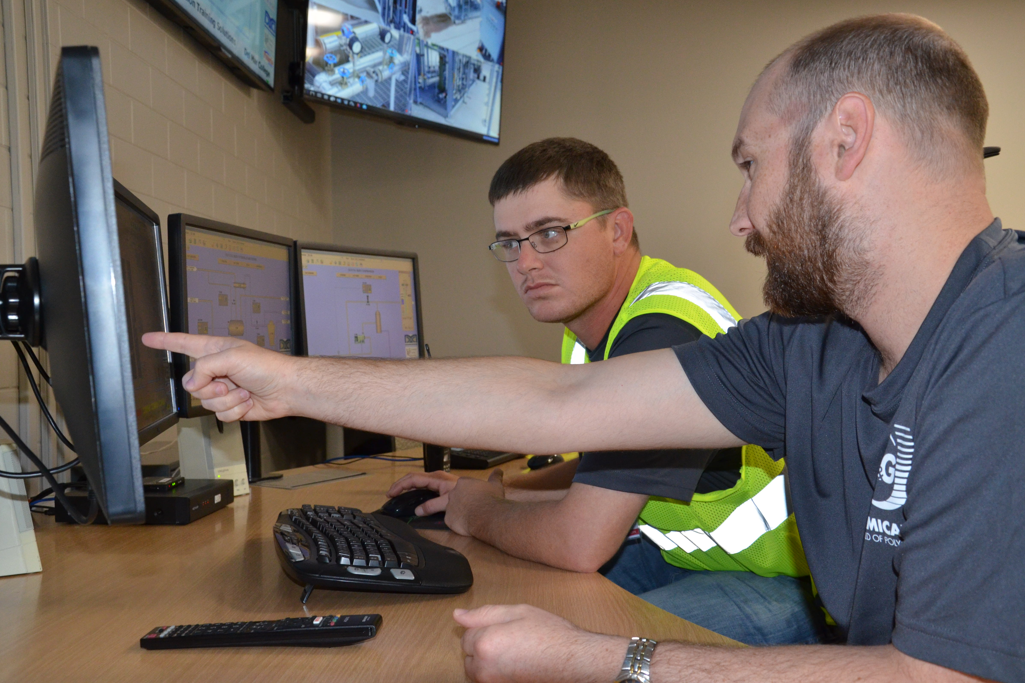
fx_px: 1097
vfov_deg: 34.6
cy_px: 347
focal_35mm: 39
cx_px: 514
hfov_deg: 50.1
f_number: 5.6
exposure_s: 1/60
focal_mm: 25
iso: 1600
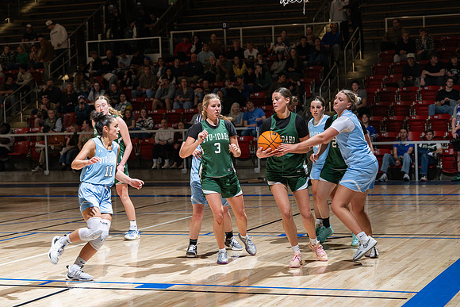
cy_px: 154
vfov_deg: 16.7
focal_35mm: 82
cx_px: 230
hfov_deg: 24.8
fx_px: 1048
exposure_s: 1/100
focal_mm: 82
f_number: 4.5
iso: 80
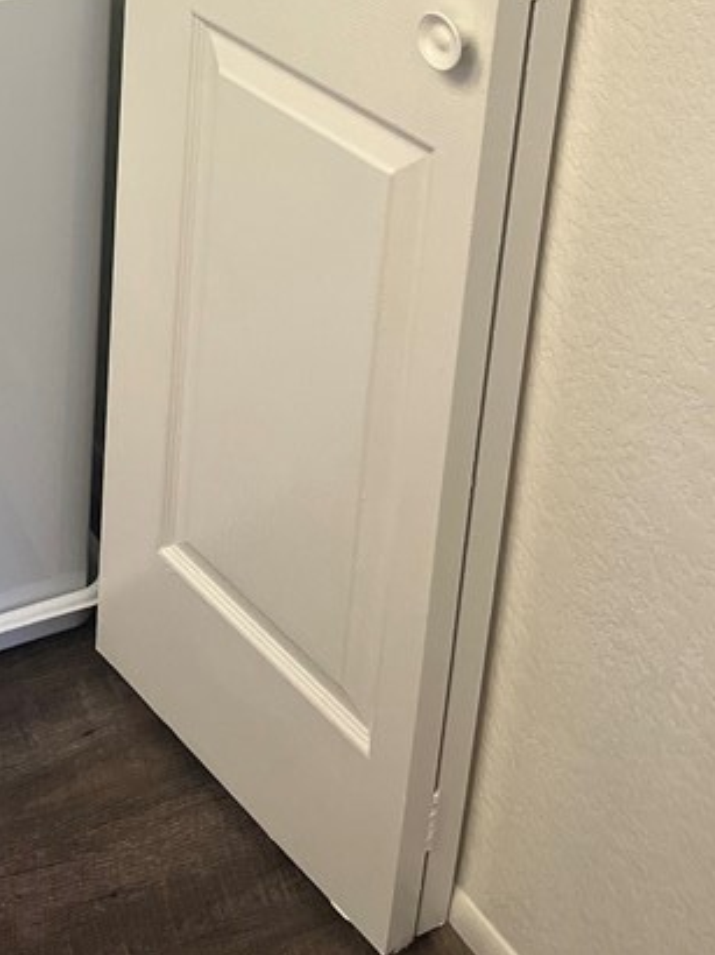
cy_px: -210
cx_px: -116
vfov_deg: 26.3
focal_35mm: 65
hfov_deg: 21.2
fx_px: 1792
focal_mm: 5.1
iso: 125
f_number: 1.6
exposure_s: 1/120
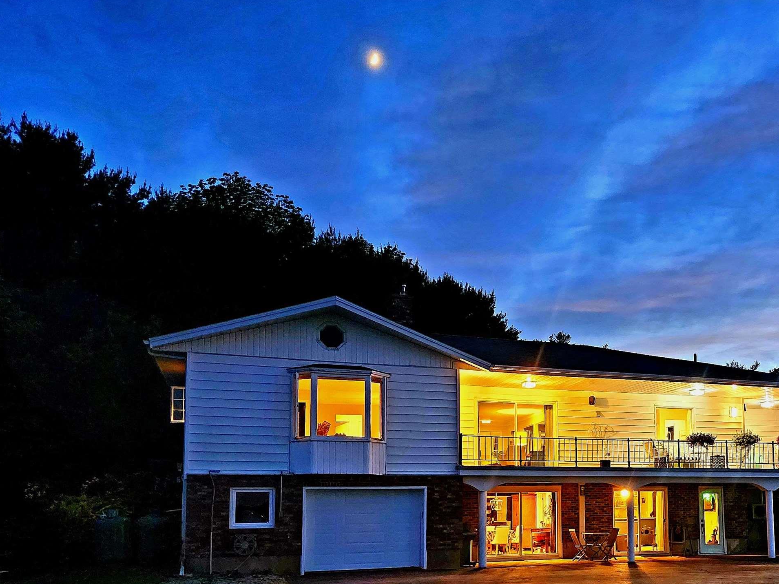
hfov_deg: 48.0
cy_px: 452
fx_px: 833
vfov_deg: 37.5
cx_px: 598
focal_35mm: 37
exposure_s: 1/24
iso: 640
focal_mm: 6.4
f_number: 1.8
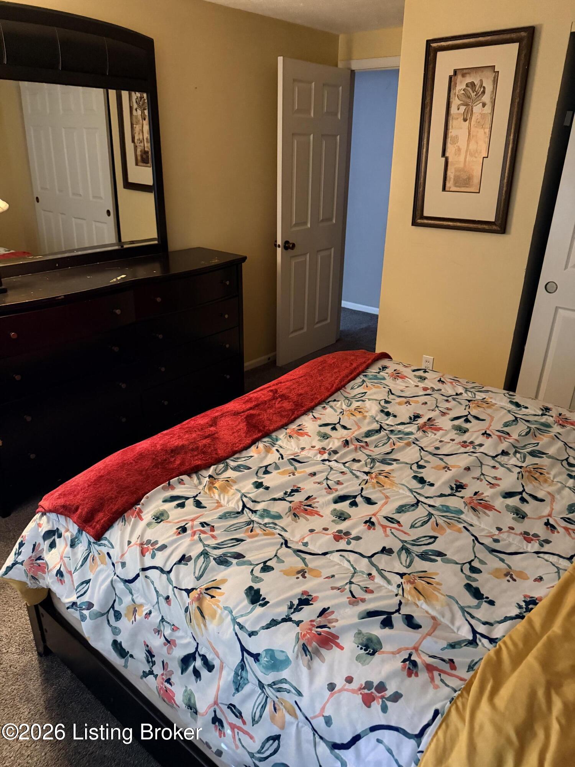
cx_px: 288
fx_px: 532
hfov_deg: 56.8
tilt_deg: -24.9
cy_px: 384
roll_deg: -1.4
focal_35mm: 24
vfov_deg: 71.6
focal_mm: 6.76
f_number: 1.78
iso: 1000
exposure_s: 1/30
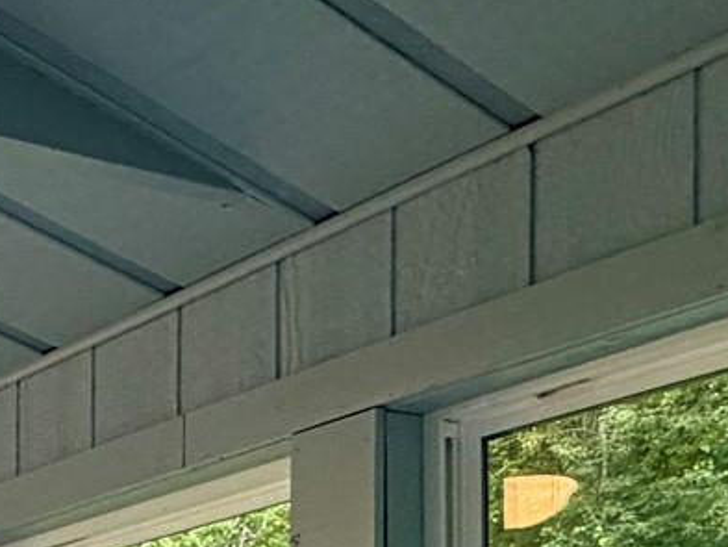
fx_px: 1536
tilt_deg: -3.4
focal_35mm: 73
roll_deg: +2.0
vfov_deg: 17.1
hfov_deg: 22.5
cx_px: -322
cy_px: 940
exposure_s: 1/121
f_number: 2.2
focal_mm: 2.22
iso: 160
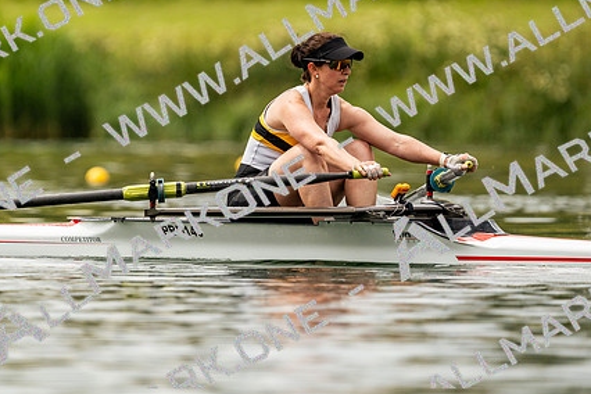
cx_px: 275
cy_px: 151
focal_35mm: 697
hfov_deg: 3.0
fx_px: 11442
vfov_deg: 2.0
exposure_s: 1/2000
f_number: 6.3
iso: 320
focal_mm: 512
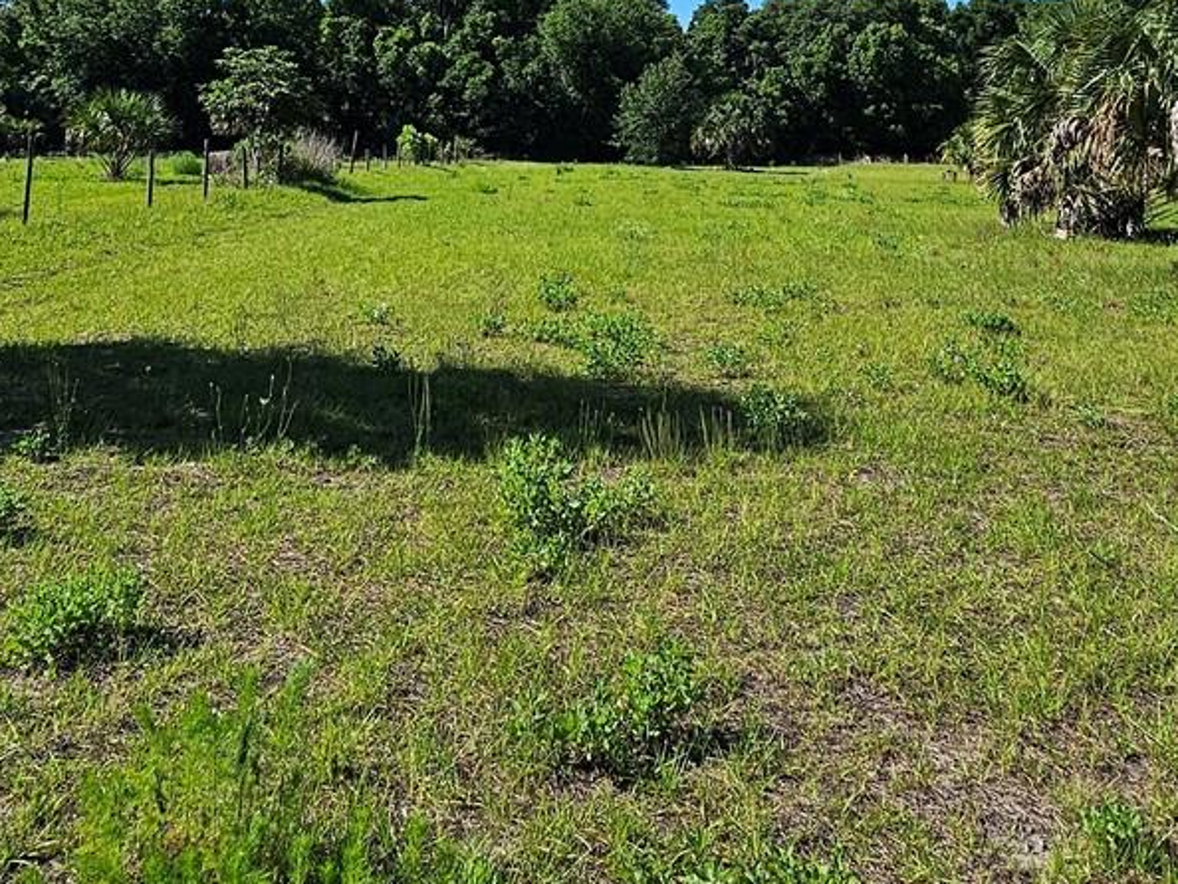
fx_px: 1192
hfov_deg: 52.5
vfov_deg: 36.6
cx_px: 658
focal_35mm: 35
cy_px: -2
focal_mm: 2.2
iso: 50
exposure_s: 1/2767
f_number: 2.2
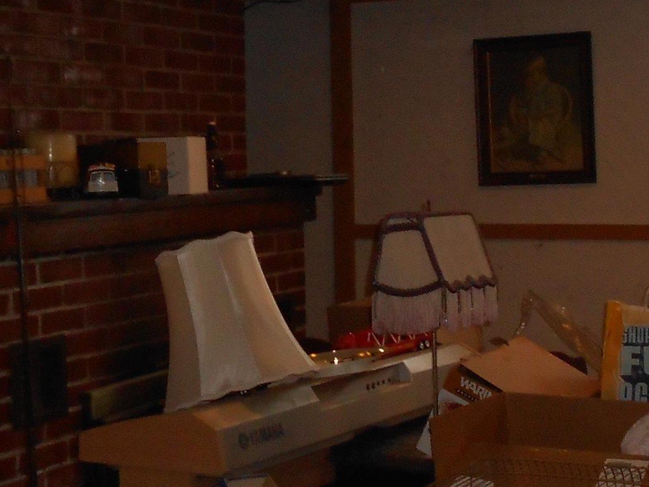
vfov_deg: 19.1
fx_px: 1444
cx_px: 414
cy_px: 228
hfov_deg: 25.2
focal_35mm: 77
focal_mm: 4.6
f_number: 3.2
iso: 200
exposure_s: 1/25
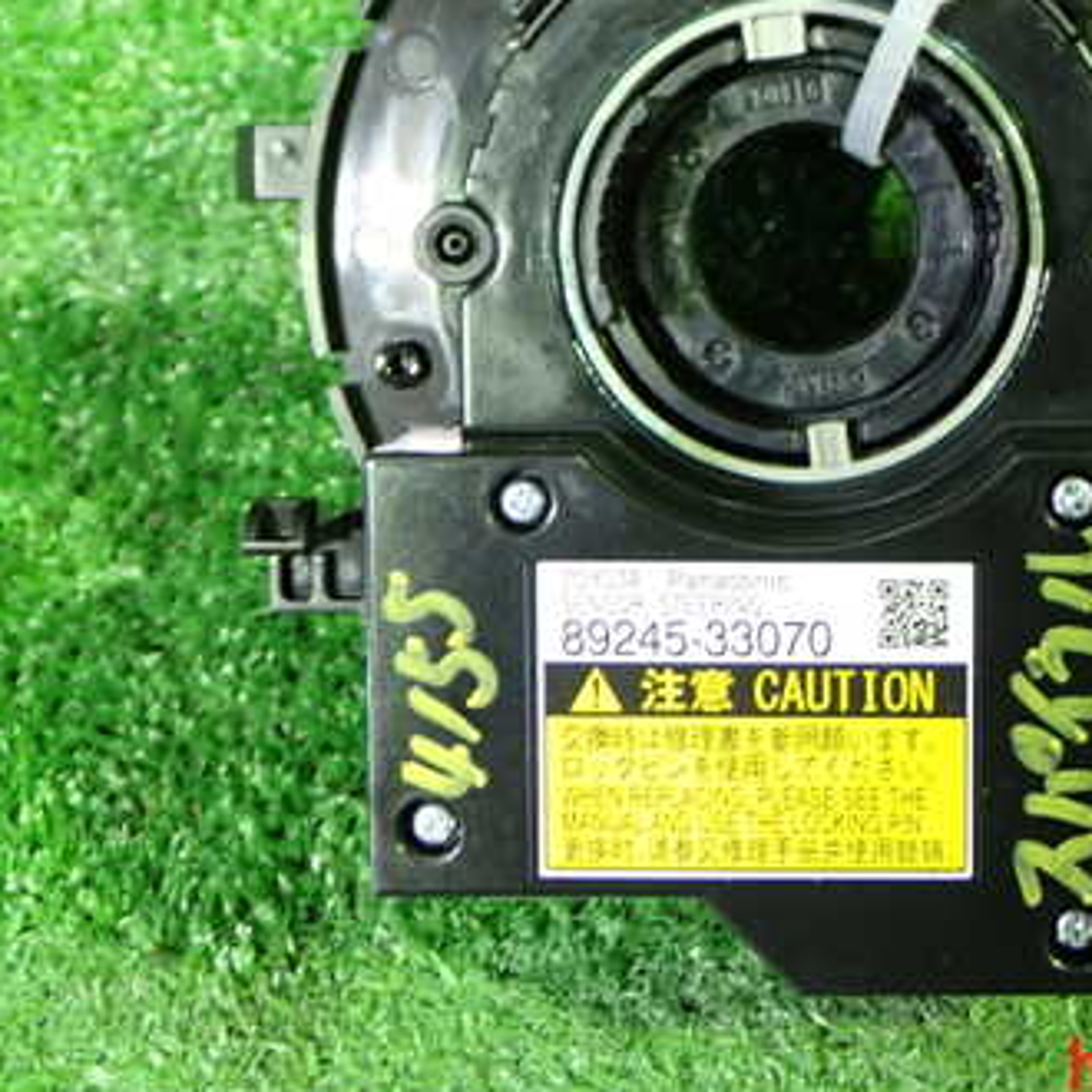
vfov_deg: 28.0
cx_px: 824
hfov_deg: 27.7
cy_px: 367
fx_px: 2177
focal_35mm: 61
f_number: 2.7
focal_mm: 6.83
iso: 800
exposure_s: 1/25
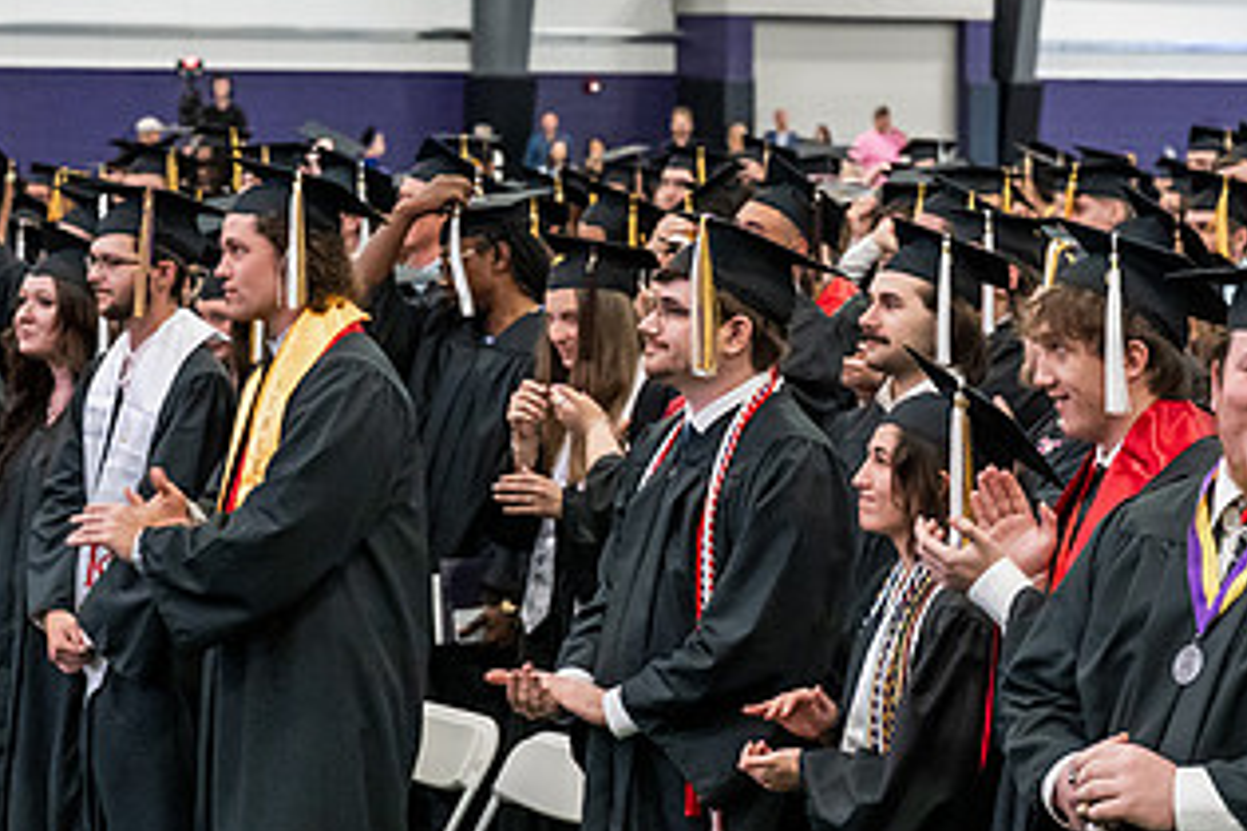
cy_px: 323
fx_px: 4468
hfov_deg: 15.8
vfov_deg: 10.6
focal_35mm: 129
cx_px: 978
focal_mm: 70
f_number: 5
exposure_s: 1/250
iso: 6400
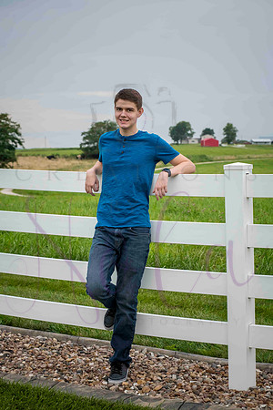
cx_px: 136
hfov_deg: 17.1
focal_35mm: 80
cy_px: 205
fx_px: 910
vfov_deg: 25.4
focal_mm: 80
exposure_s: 1/640
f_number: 8
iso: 640
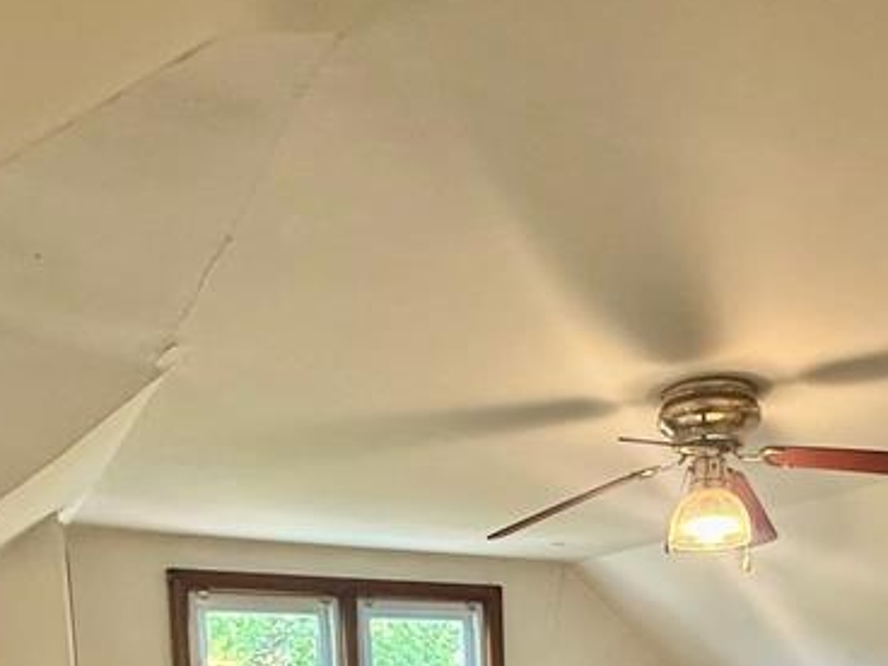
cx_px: 584
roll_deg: +1.7
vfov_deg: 30.3
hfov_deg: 47.2
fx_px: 1000
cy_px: 832
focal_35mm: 39
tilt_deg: -6.1
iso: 200
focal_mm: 2.22
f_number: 2.2
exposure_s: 1/120
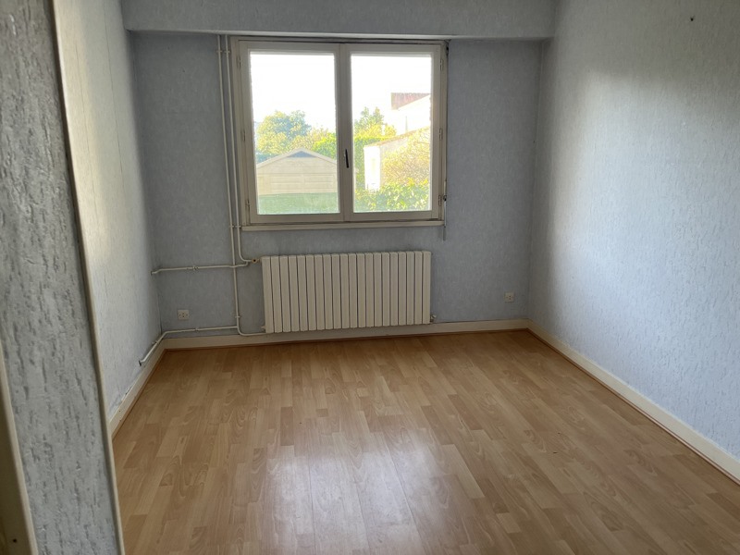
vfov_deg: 53.1
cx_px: 370
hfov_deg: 67.3
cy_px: 278
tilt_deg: -12.4
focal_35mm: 26
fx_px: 556
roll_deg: +0.8
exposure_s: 1/121
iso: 100
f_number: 1.6
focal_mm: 5.1
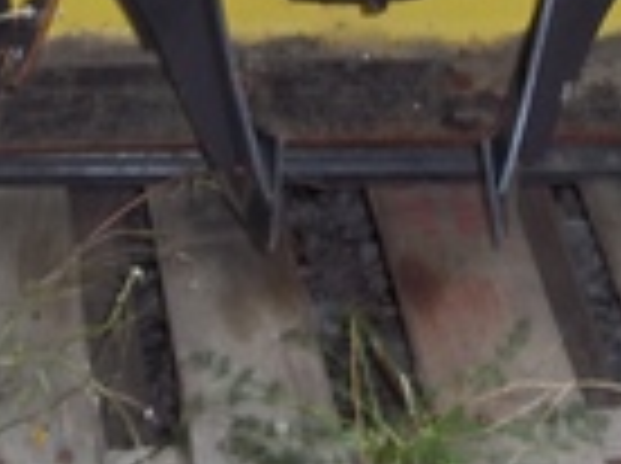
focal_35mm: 142
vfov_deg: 9.8
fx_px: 2543
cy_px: -405
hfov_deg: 13.9
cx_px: 324
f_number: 3.1
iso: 80
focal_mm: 6.5
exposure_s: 1/50
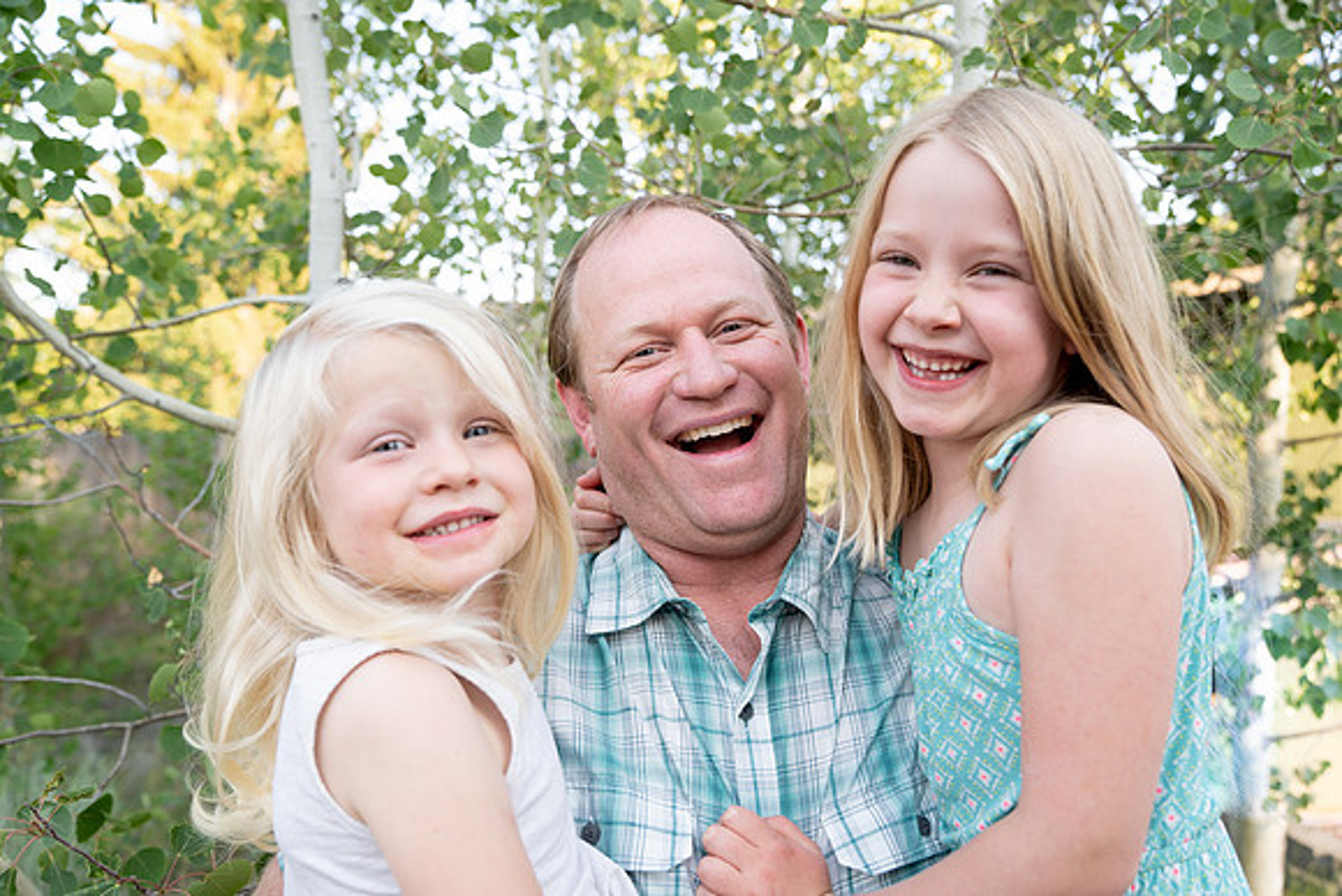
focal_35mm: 29
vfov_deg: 45.3
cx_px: 689
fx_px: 1073
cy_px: 436
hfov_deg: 64.0
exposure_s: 1/160
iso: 320
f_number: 4
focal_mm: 28
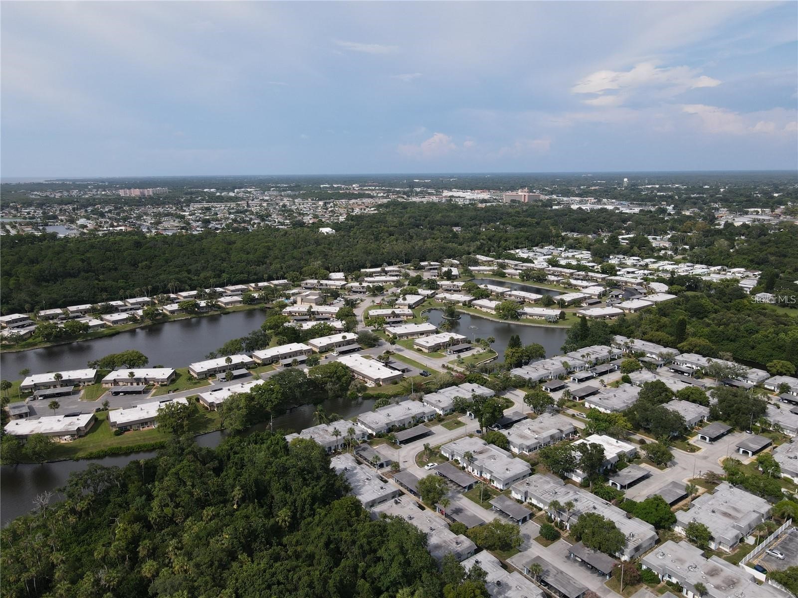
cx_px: 399
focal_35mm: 24
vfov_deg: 56.8
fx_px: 553
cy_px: 299
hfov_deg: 71.6
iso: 100
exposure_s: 1/800
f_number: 2.8
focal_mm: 4.5
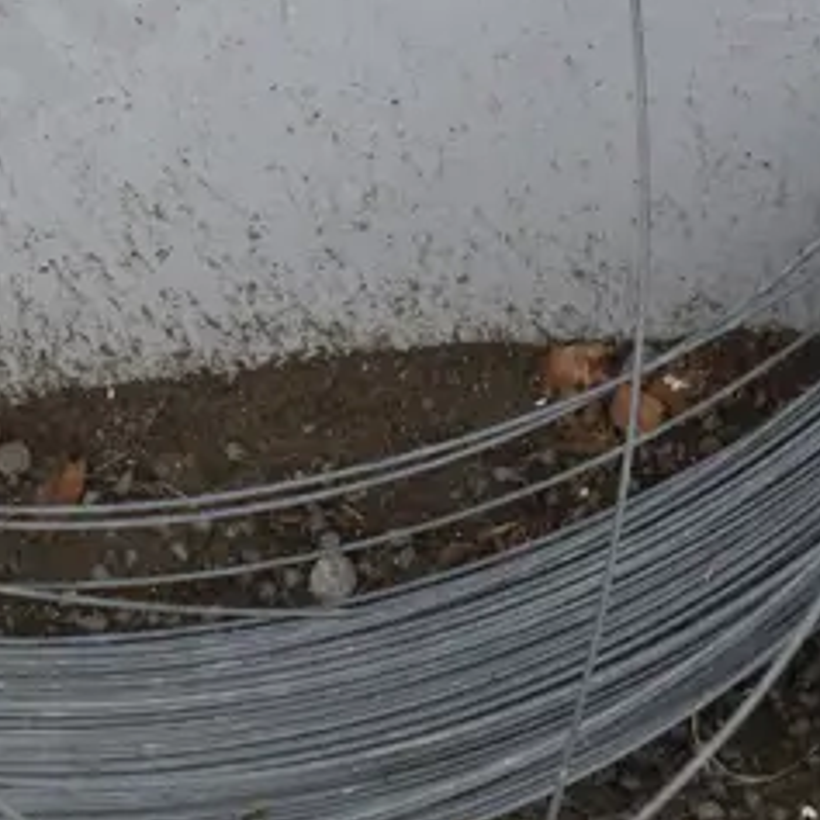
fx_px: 3886
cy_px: -59
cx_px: 145
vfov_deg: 11.9
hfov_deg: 12.0
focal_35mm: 145
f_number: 5
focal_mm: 19
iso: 200
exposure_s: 1/160
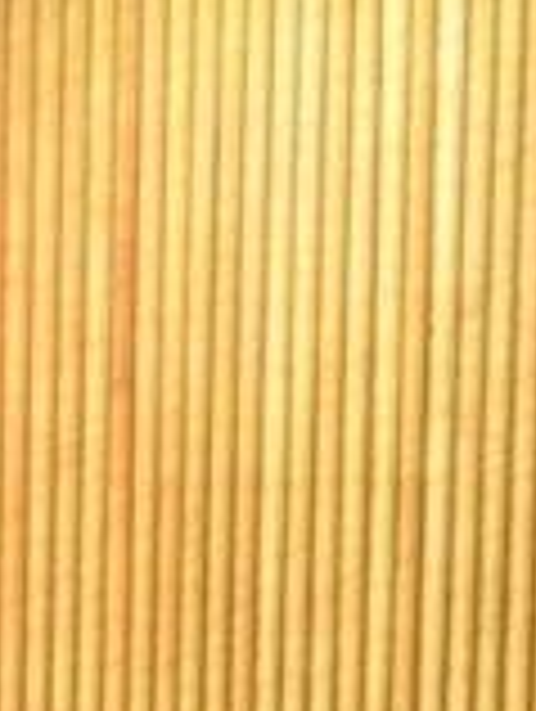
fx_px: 4262
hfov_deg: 7.0
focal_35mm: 207
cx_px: -363
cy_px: 1307
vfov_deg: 9.1
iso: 1600
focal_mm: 22
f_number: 4
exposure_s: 1/6
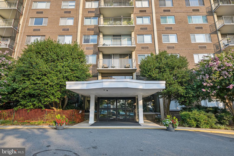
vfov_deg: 61.9
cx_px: 117
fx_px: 130
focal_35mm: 20
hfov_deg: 84.0
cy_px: 78
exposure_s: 1/160
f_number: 8
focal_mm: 20
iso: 100
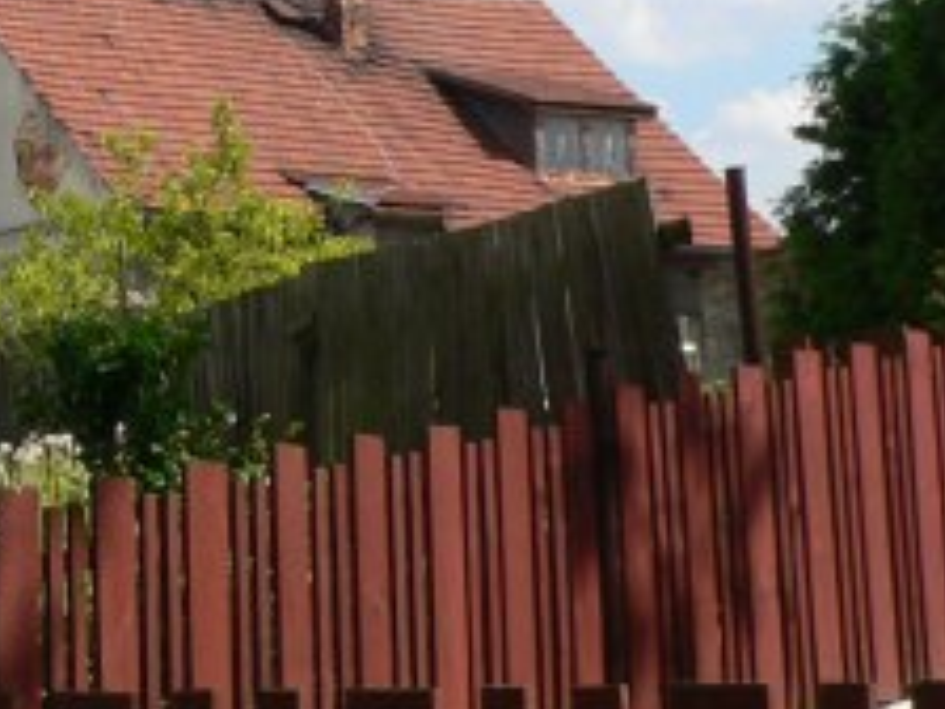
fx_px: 3604
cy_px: 127
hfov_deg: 13.9
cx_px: -532
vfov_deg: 11.2
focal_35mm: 132
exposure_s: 1/500
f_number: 4.6
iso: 80
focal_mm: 6.2
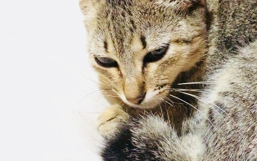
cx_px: 186
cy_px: 87
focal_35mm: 53
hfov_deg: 37.4
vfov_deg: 24.4
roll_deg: -1.2
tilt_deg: -36.1
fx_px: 371
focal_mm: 4.15
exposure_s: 1/15
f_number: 2.2
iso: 1250
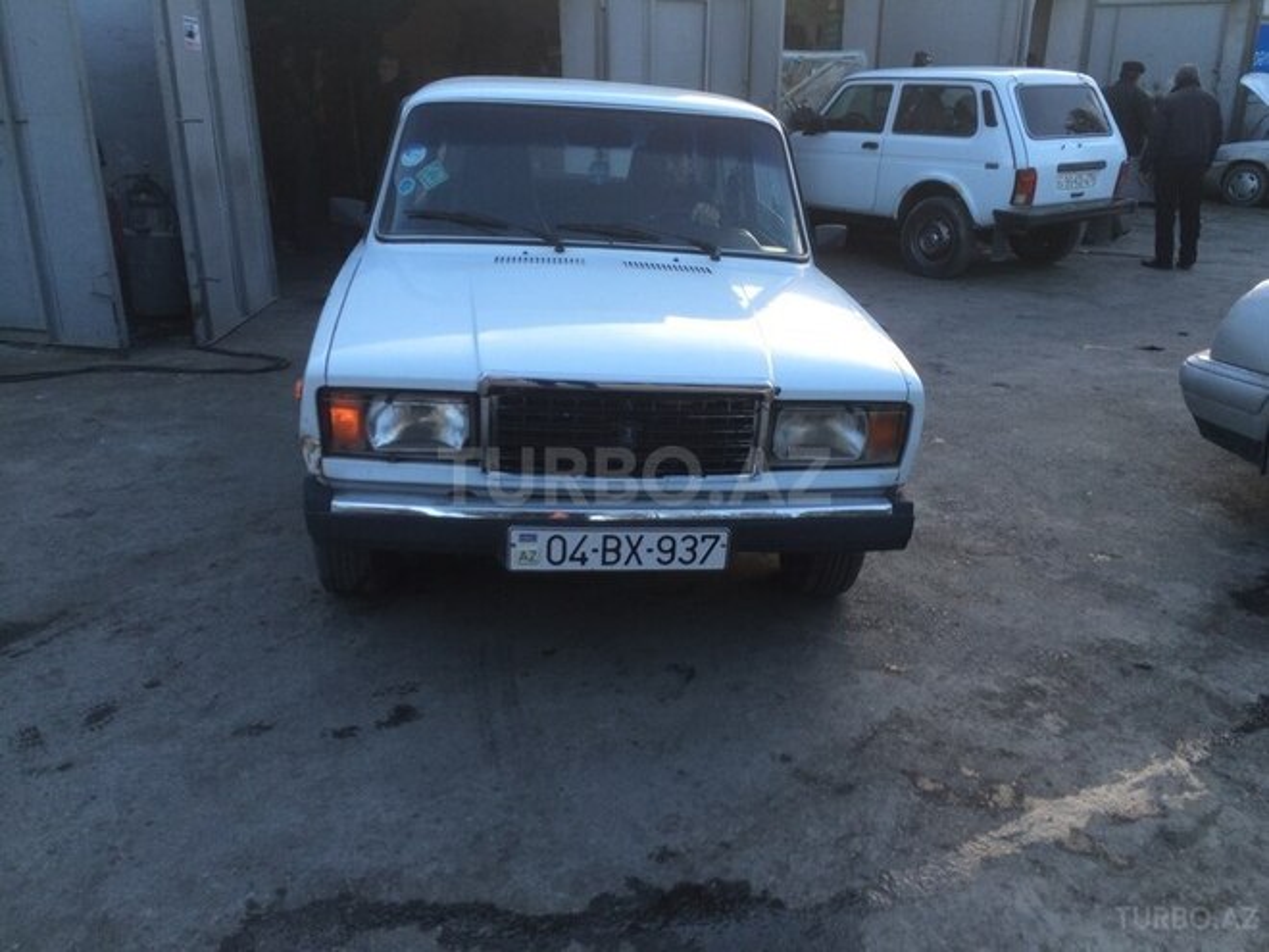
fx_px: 1063
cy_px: 476
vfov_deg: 48.2
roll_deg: -1.5
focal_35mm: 29
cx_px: 634
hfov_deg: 61.7
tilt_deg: -21.7
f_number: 2.2
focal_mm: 4.15
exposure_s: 1/133
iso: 32
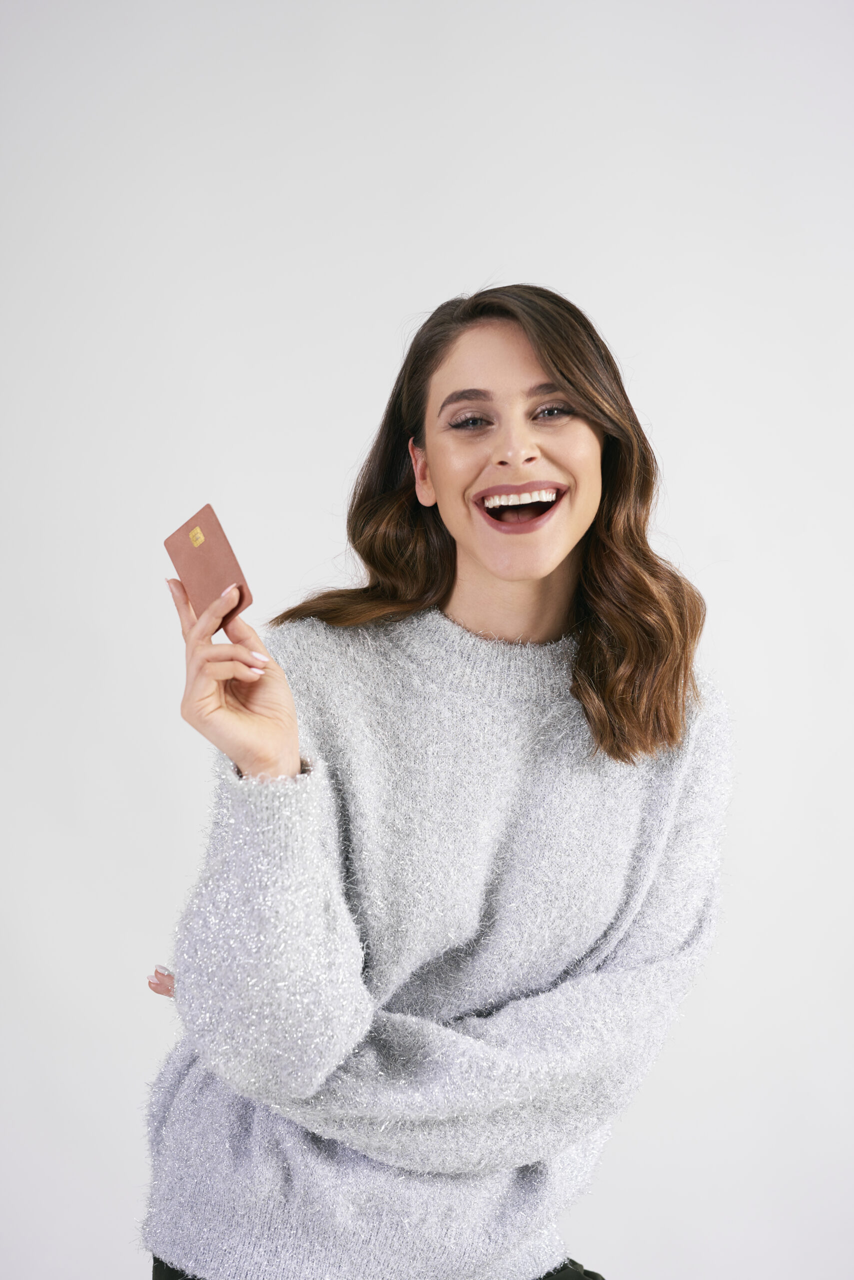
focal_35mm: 50
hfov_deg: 27.0
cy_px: 640
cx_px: 427
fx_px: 1777
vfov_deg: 39.6
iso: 100
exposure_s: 1/125
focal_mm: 50
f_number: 3.5
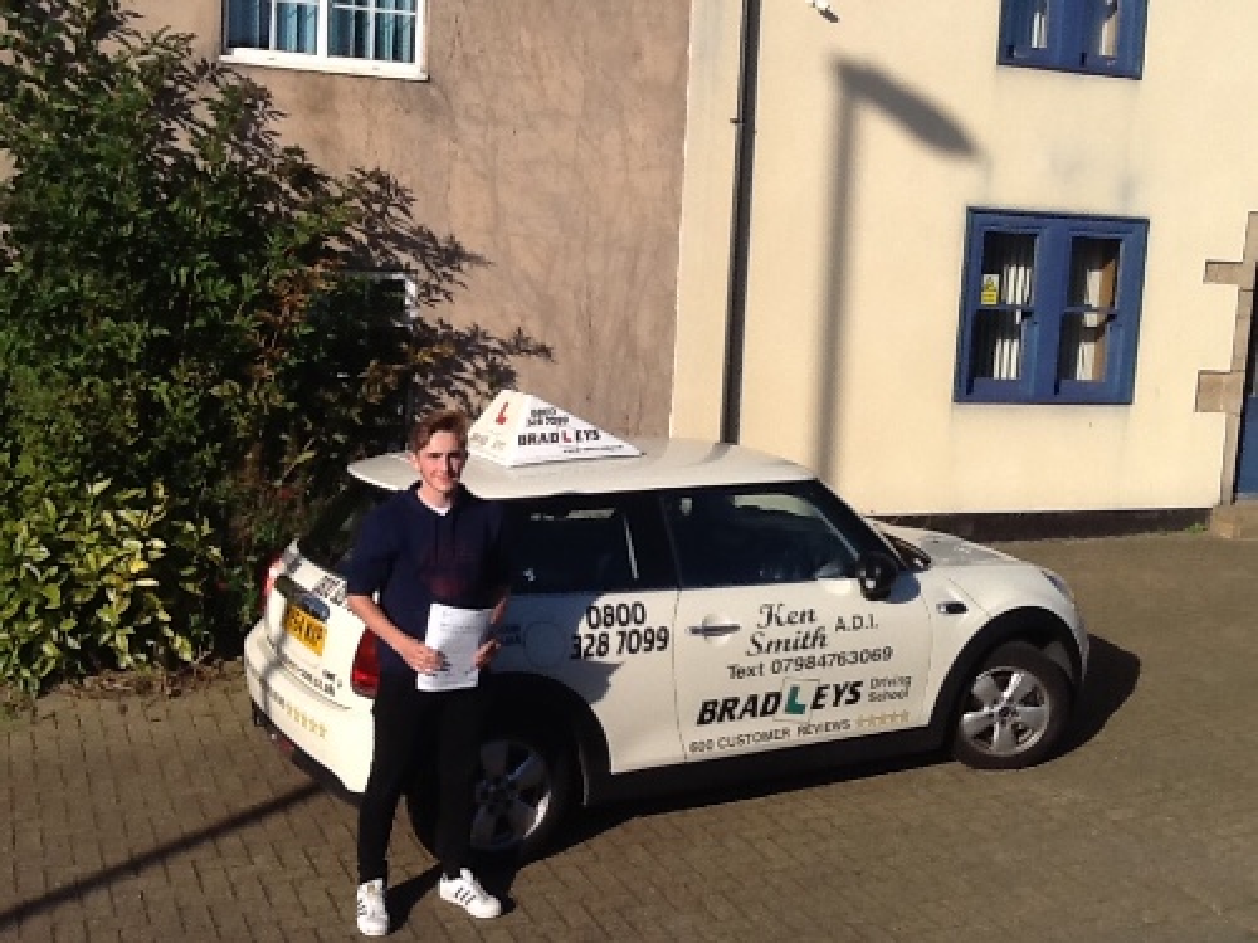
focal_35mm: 44
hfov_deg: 42.9
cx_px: 629
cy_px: 472
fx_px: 1599
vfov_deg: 32.9
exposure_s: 1/2058
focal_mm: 2.03
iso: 40
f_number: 2.4
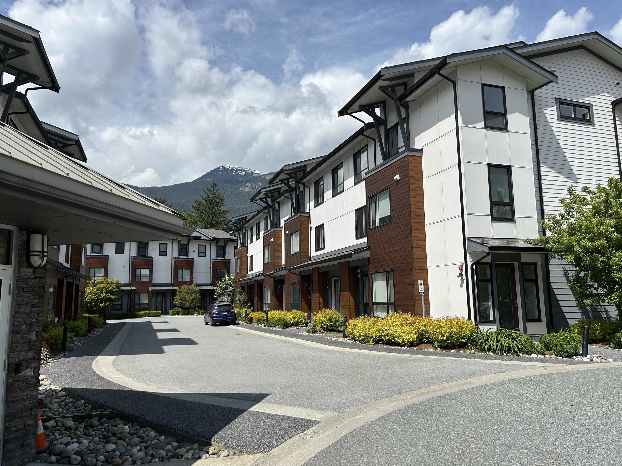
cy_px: 233
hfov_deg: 67.3
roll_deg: +0.4
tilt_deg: +7.8
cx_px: 311
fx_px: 467
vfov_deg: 53.1
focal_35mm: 26
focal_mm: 5.7
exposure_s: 1/8000
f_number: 1.5
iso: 50
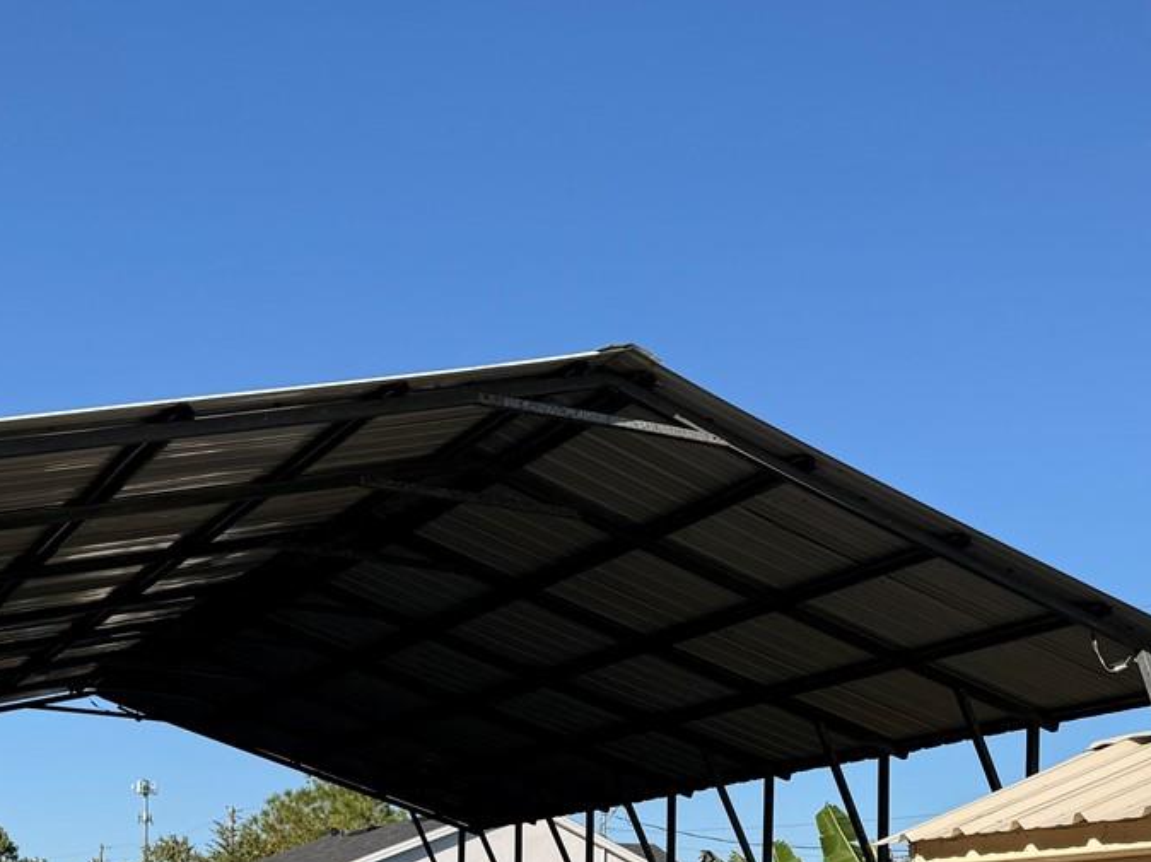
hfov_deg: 33.7
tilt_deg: +1.5
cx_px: 673
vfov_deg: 24.0
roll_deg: -1.0
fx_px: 1895
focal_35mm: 57
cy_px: 952
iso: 80
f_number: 1.78
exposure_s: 1/6173
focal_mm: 6.76
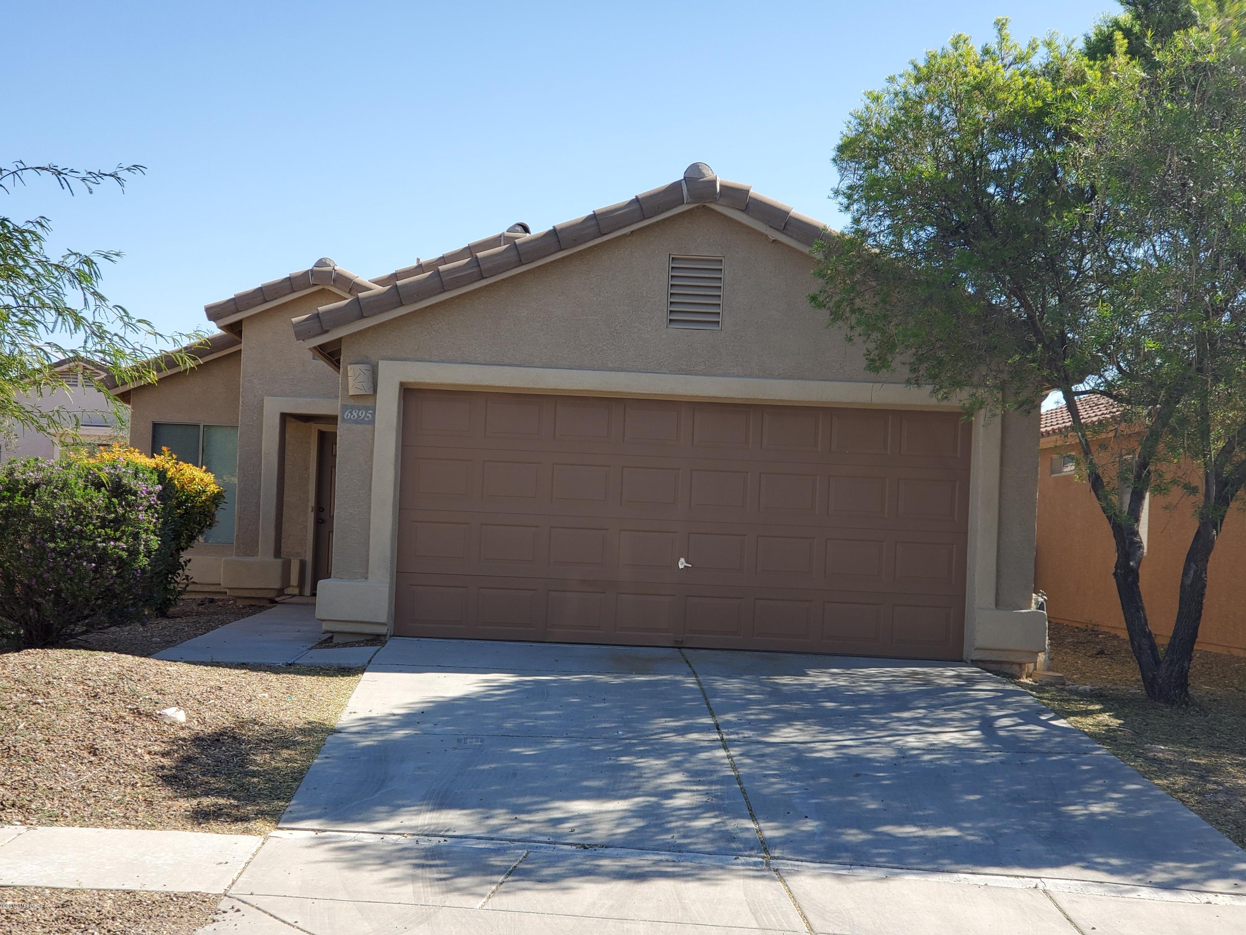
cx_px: 623
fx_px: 1872
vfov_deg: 28.0
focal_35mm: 52
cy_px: 468
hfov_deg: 36.8
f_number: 2.4
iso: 50
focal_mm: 6
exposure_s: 1/458
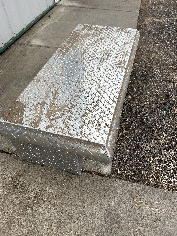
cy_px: 118
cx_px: 88
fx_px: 177
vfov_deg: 67.3
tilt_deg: -47.6
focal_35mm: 26
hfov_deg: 53.1
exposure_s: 1/621
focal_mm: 5.7
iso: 50
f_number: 1.5
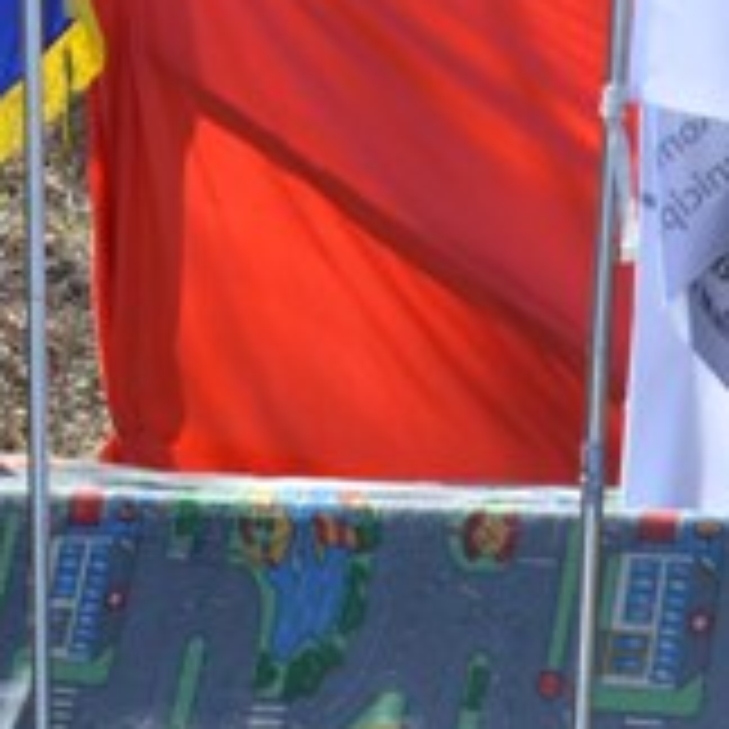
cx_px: -180
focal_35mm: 227
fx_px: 5409
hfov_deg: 7.6
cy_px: -369
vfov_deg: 7.6
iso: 125
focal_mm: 36
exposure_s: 1/125
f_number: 5.6
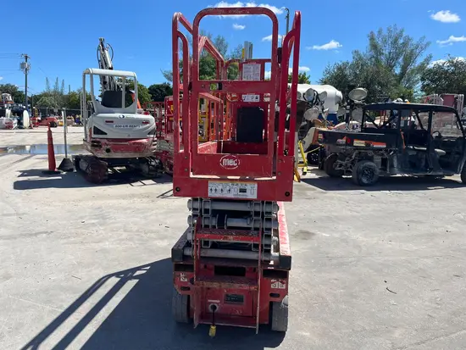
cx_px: 233
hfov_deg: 67.3
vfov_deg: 53.1
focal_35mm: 26
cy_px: 175
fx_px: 350
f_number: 1.6
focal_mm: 5.1
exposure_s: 1/3521
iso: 50
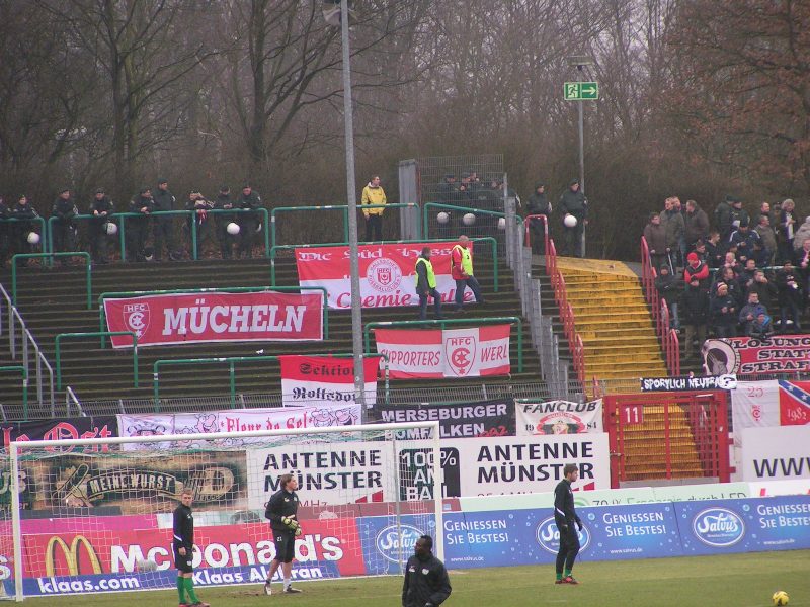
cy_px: 304
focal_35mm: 311
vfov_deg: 4.8
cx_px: 405
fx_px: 7277
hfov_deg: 6.4
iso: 125
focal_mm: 47.6
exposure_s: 1/320
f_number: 3.5
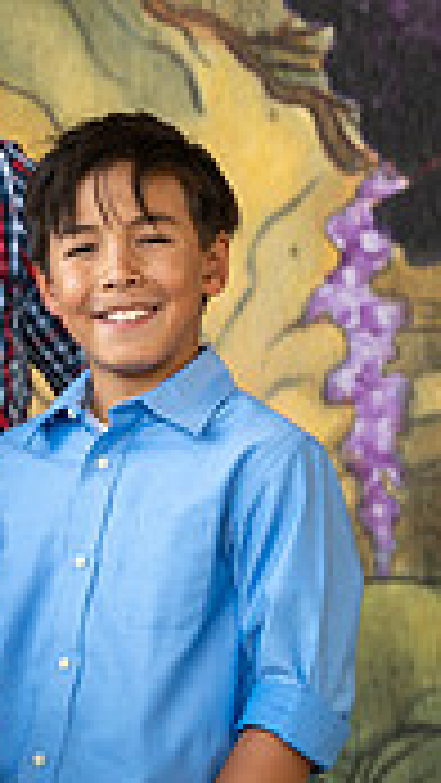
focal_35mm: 437
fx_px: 9076
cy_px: 364
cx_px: -266
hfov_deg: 2.8
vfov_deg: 4.9
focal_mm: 125
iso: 400
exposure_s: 1/200
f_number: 3.5
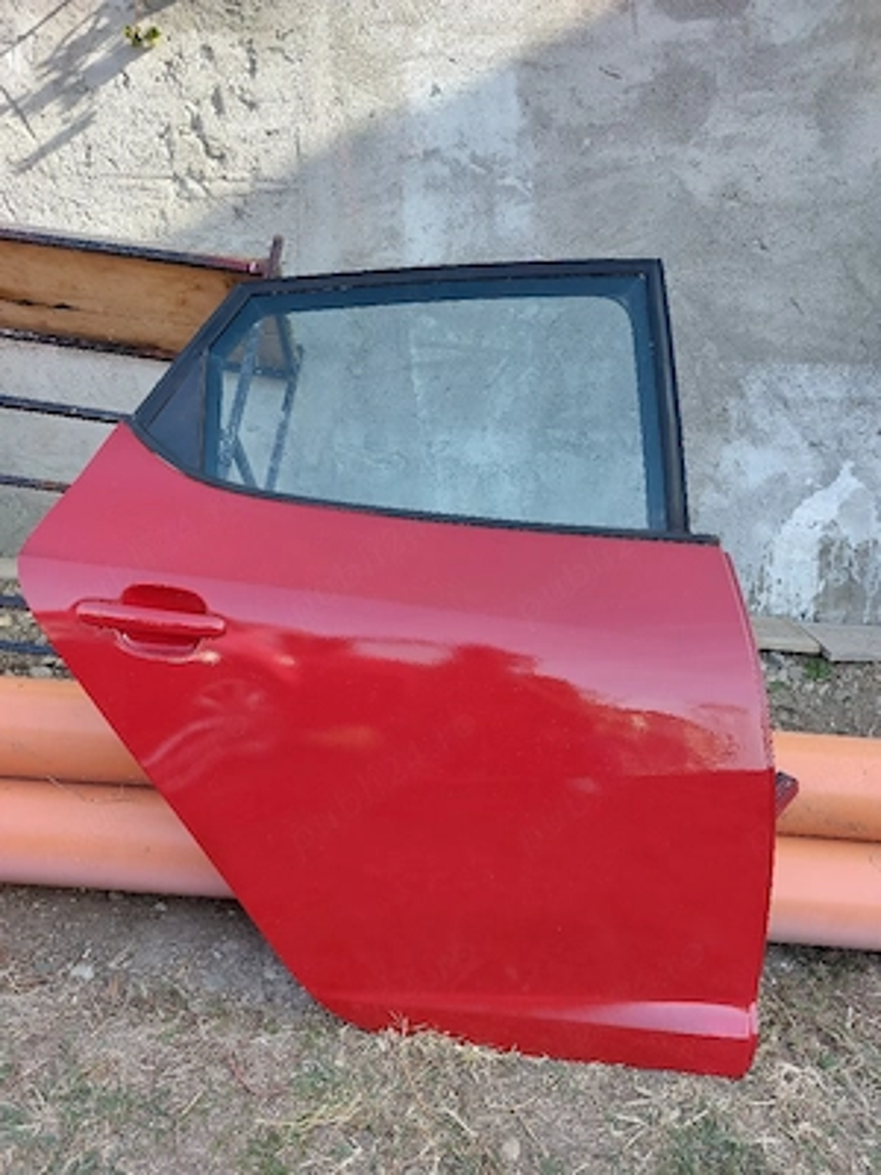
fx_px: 814
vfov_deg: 71.6
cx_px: 440
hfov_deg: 56.8
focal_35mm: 24
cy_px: 588
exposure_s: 1/118
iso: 25
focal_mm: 5.23
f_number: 1.8
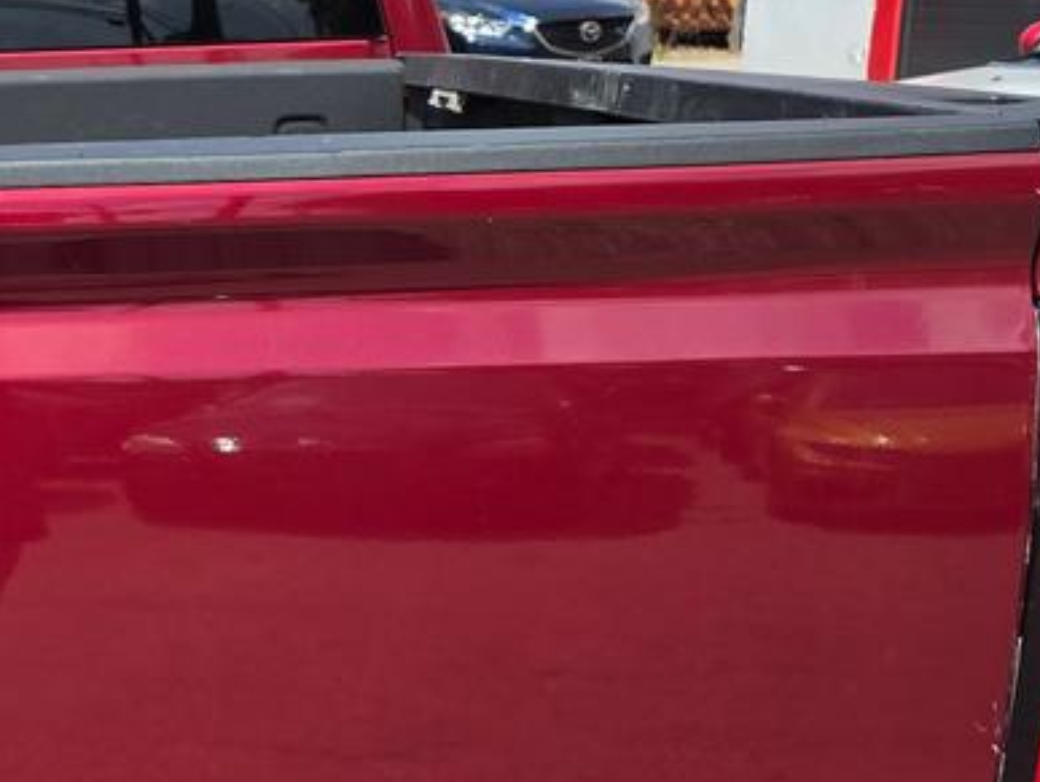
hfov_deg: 23.4
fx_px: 2285
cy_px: 548
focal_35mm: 76
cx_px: -218
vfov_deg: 19.3
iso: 80
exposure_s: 1/4766
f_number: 1.7
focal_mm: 6.3
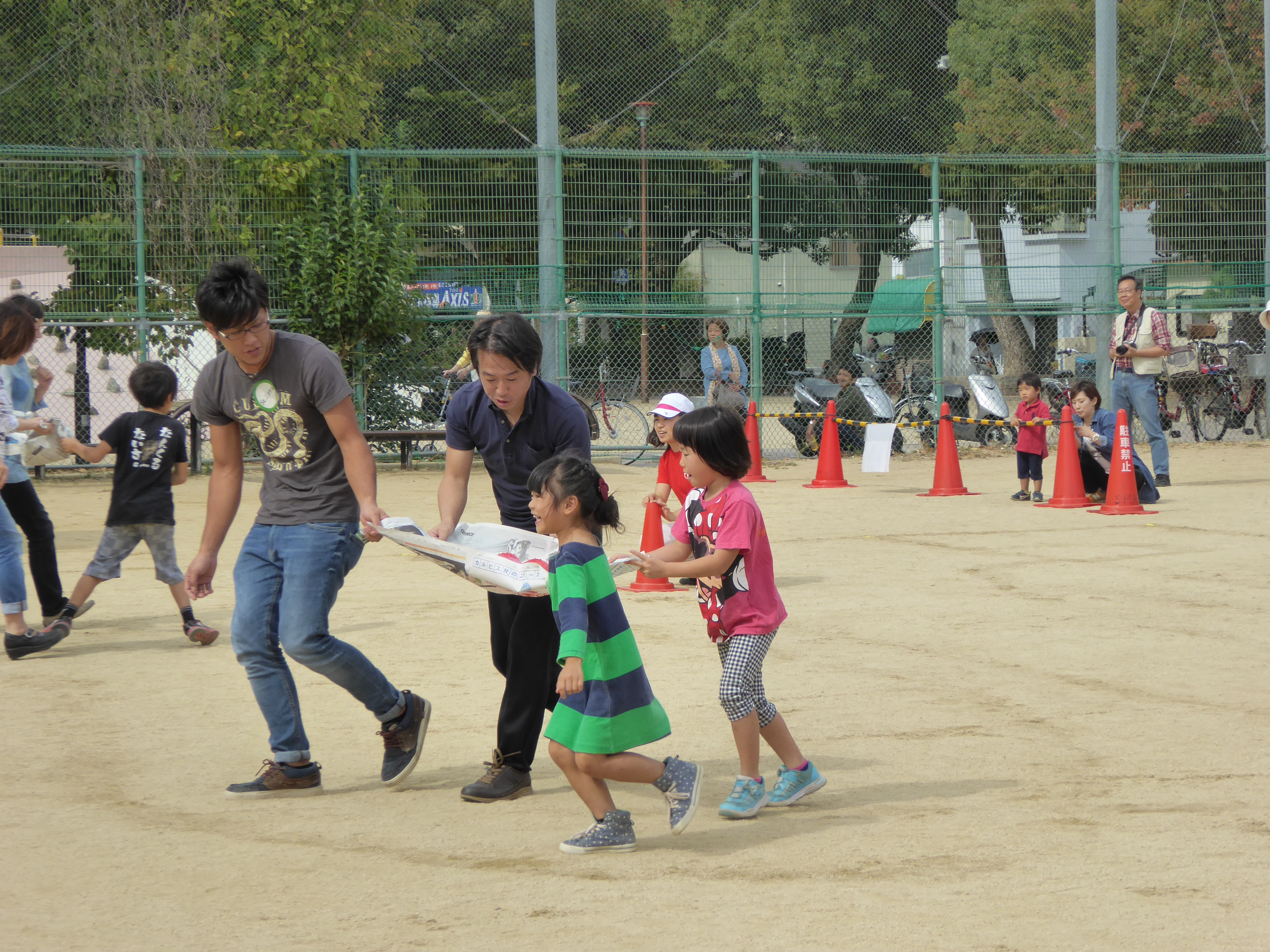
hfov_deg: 18.4
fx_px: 3926
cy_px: 476
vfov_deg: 13.8
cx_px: 635
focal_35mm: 107
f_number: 5
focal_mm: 17.5
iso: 160
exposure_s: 1/500
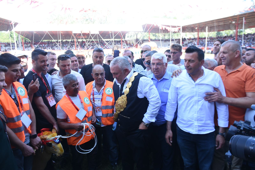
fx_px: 191
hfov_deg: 67.3
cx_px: 128
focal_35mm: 27
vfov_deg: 48.0
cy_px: 85
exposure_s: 1/90
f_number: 4.8
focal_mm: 18
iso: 200
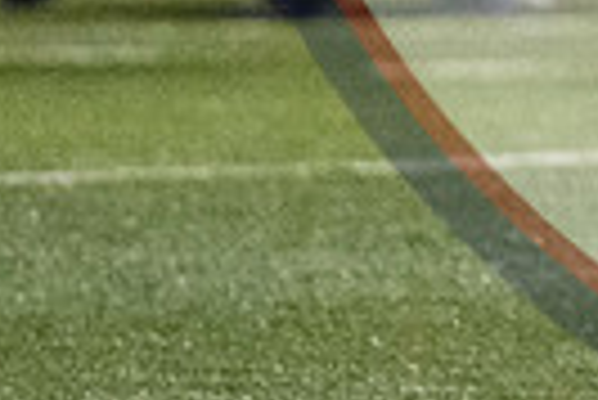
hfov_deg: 1.6
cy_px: -326
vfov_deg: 1.1
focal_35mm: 1277
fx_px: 21235
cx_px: 1160
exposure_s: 1/2500
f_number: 2.8
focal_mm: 195
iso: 28800
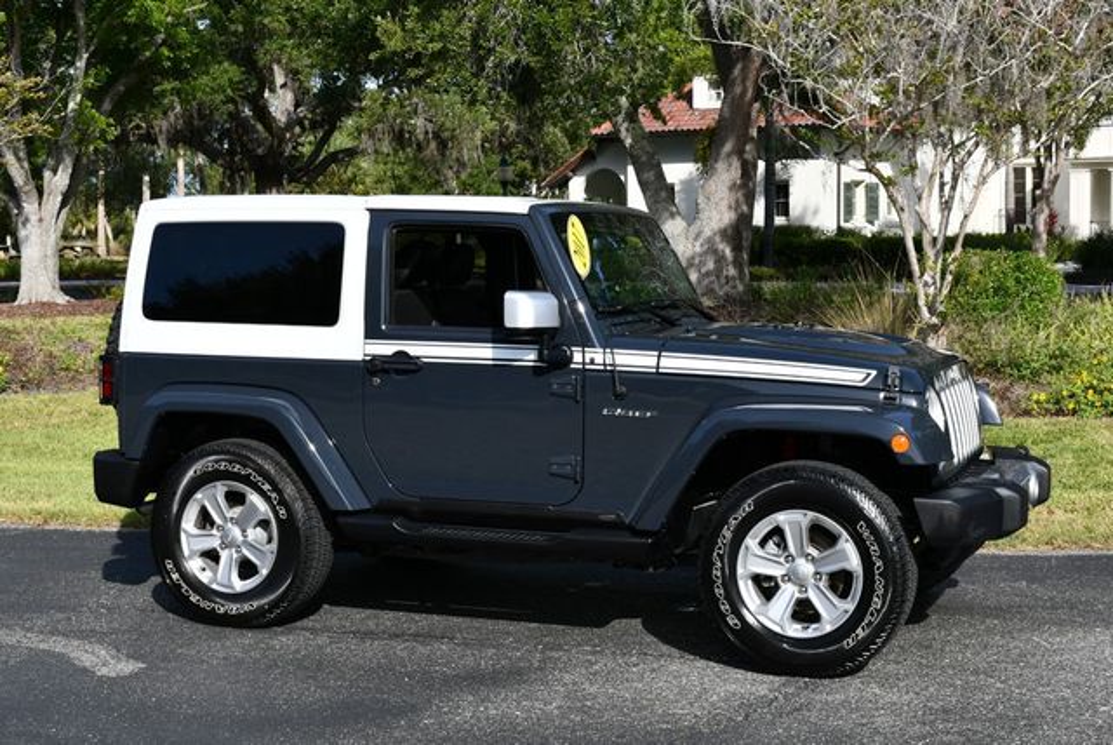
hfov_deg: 35.6
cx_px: 556
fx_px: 1733
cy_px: 372
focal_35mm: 56
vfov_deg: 24.2
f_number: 8
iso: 125
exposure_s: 1/250
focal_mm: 28
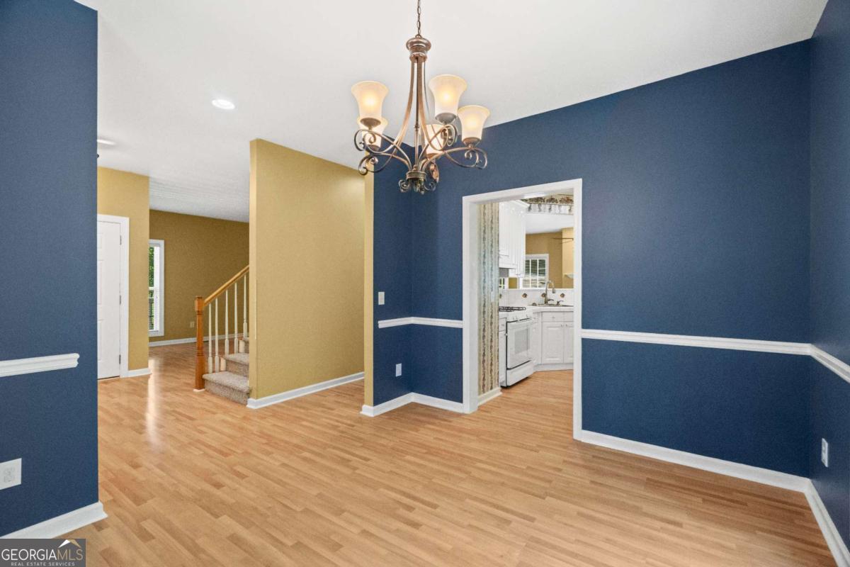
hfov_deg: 96.7
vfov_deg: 73.7
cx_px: 425
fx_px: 378
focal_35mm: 16
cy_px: 284
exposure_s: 1/5
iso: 1600
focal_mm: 16
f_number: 8
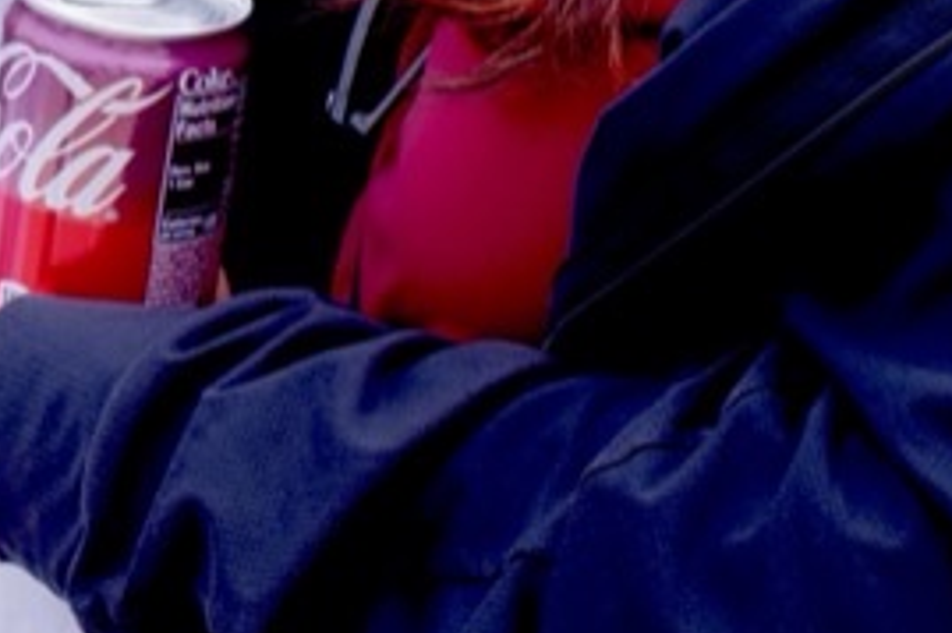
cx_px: -1246
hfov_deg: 7.5
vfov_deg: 5.3
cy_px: 48
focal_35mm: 260
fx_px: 6871
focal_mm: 35
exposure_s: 1/200
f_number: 8
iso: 400
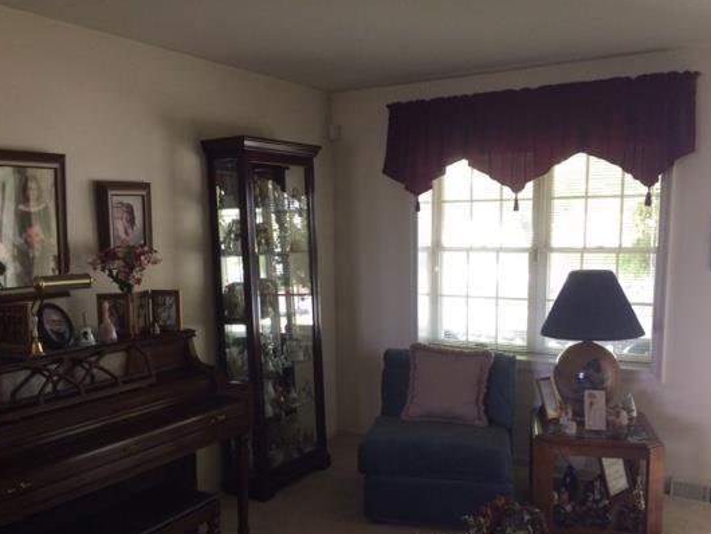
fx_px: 719
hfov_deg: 52.6
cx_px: 356
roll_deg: +0.3
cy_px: 318
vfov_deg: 40.6
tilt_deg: -8.1
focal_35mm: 35
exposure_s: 1/30
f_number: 2.2
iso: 160
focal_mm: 4.15
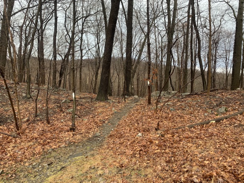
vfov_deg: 53.1
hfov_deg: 67.3
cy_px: 92
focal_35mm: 26
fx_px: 183
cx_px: 122
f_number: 1.8
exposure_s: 1/167
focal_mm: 4.25
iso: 25
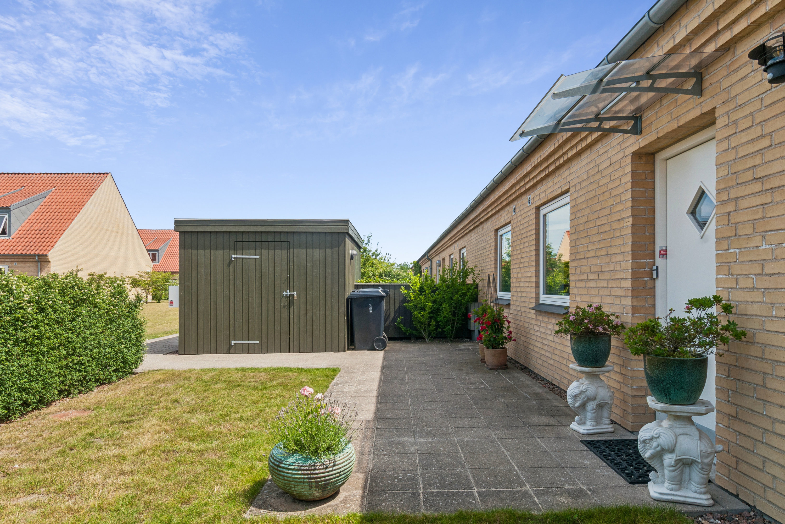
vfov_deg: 59.5
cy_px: 262
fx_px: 458
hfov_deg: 81.2
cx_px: 392
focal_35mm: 21
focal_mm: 14
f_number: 10
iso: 200
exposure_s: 1/250
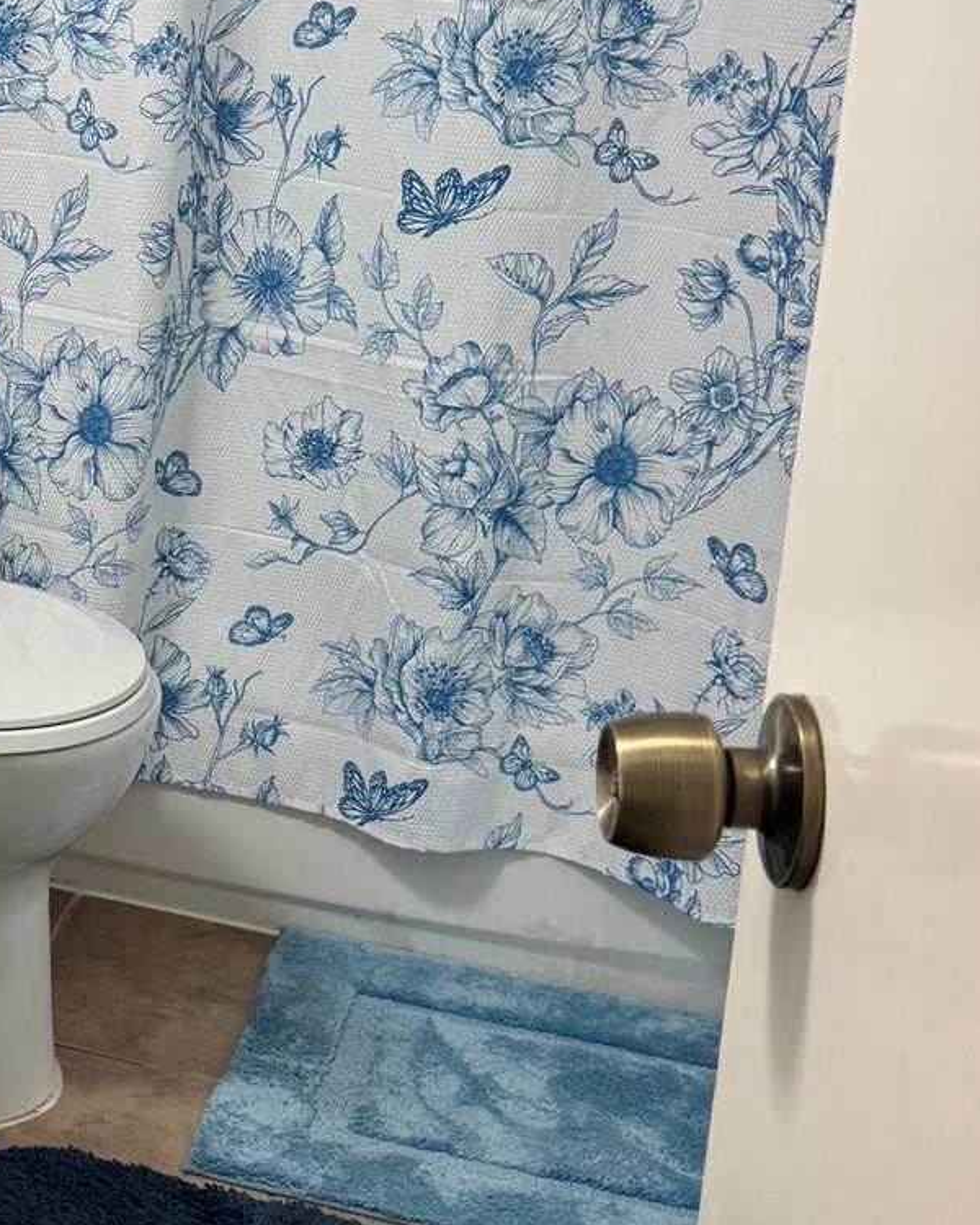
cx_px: -149
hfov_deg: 22.3
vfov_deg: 29.4
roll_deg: +0.0
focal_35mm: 64
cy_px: 444
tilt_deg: -17.9
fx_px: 2320
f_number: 1.78
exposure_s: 1/120
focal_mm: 6.76
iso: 160
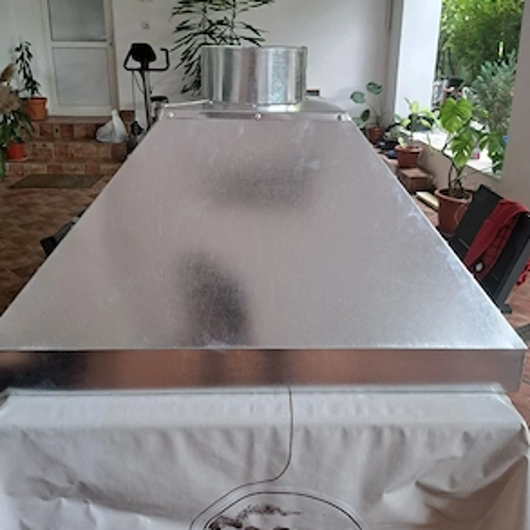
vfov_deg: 54.8
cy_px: 190
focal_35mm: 29
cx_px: 270
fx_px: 502
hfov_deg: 55.6
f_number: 1.8
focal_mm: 5.23
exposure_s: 1/50
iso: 100
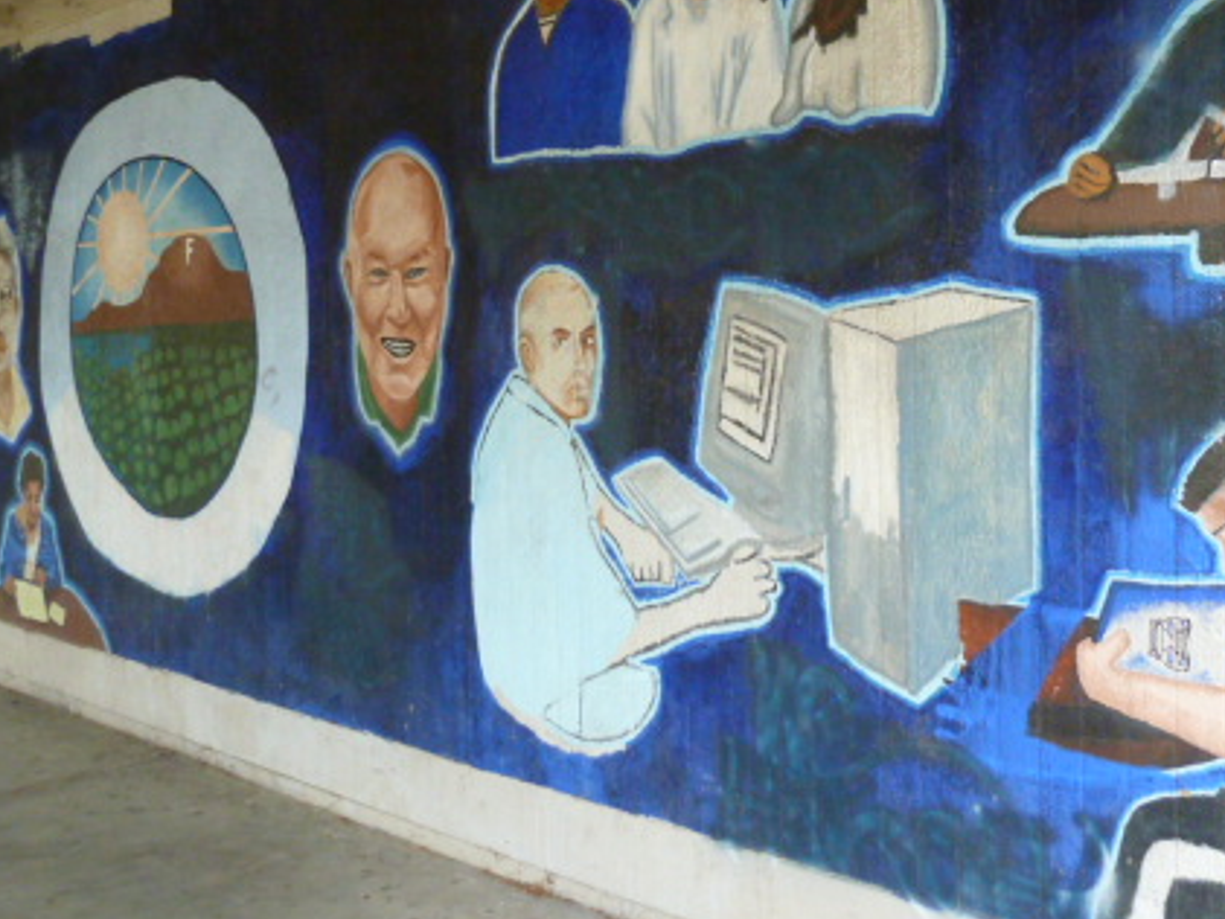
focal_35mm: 38
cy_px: 349
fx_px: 1345
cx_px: 663
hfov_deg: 48.9
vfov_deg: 37.5
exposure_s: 1/30
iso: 320
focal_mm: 4.1
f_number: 3.3
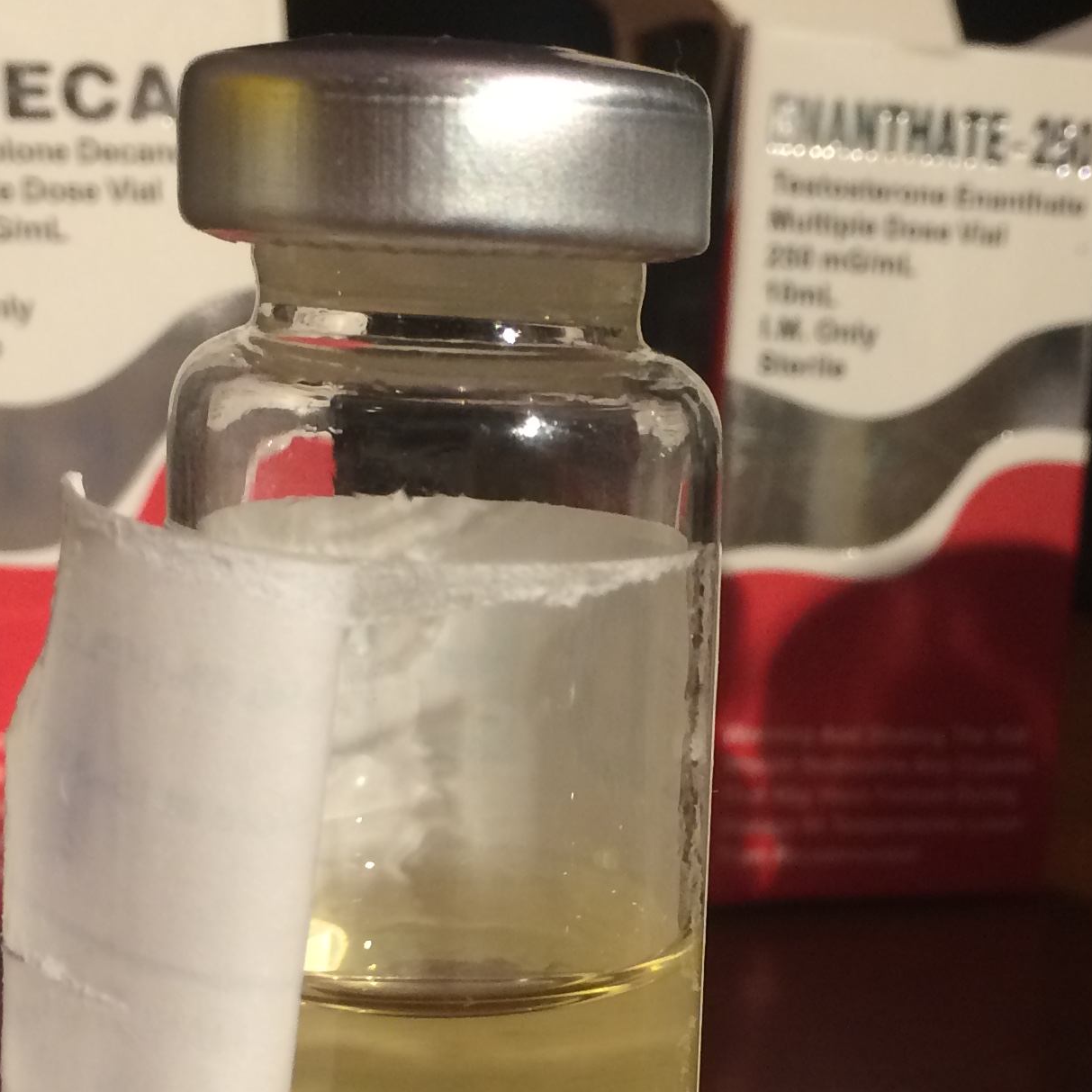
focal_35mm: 69
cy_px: 798
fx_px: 2463
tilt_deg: -15.0
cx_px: 772
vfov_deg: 24.8
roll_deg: -1.3
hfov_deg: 24.8
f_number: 2.2
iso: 64
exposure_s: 1/33
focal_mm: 4.15
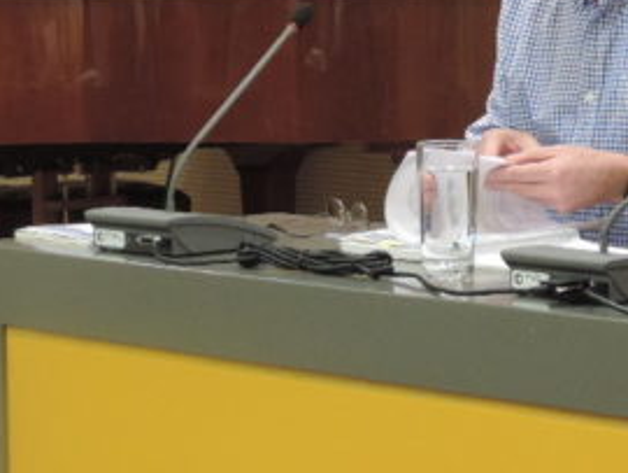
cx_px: 72
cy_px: 7
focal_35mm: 178
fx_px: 3232
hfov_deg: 11.0
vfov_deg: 8.3
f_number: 3.5
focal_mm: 8.3
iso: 400
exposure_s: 1/15
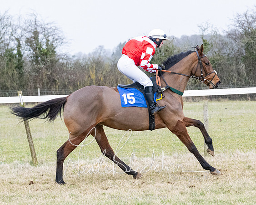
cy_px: 131
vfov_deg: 7.5
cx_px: 181
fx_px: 1555
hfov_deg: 9.4
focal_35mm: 205
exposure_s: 1/1000
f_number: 4
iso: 1600
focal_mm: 89
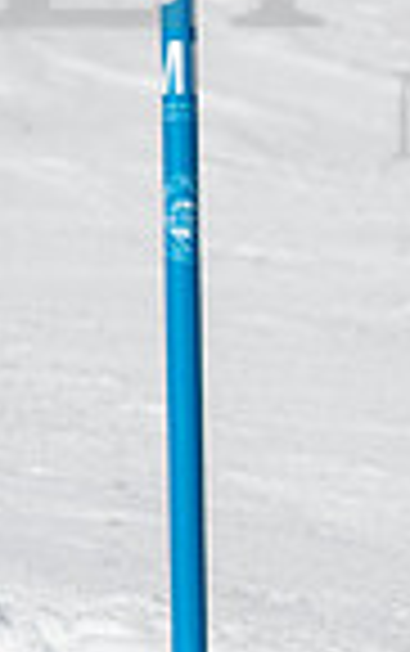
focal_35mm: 3019
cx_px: 1069
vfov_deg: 0.7
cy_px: 63
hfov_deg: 0.4
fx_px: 53814
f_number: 8
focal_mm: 400
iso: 200
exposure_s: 1/2000
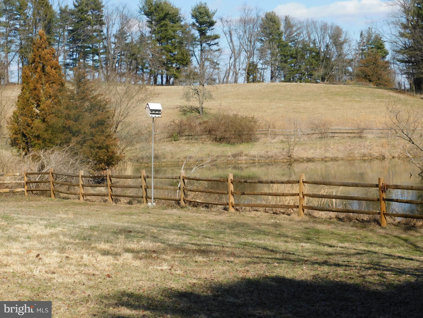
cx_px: 212
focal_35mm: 80
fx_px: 978
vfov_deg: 18.4
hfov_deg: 24.4
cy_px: 159
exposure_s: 1/800
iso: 125
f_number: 4.4
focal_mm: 14.2
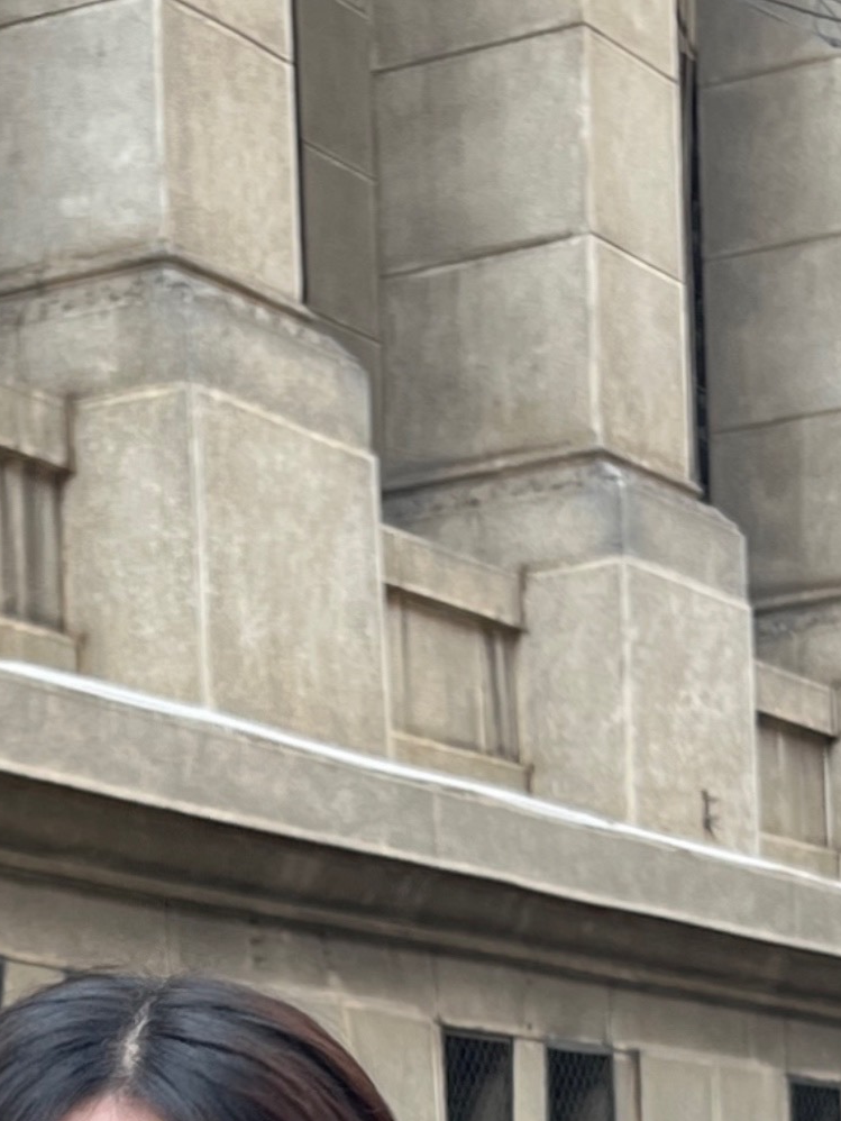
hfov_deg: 13.7
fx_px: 3400
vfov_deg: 15.4
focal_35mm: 105
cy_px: 2157
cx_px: -168
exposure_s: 1/424
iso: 50
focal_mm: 5.7
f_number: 1.5
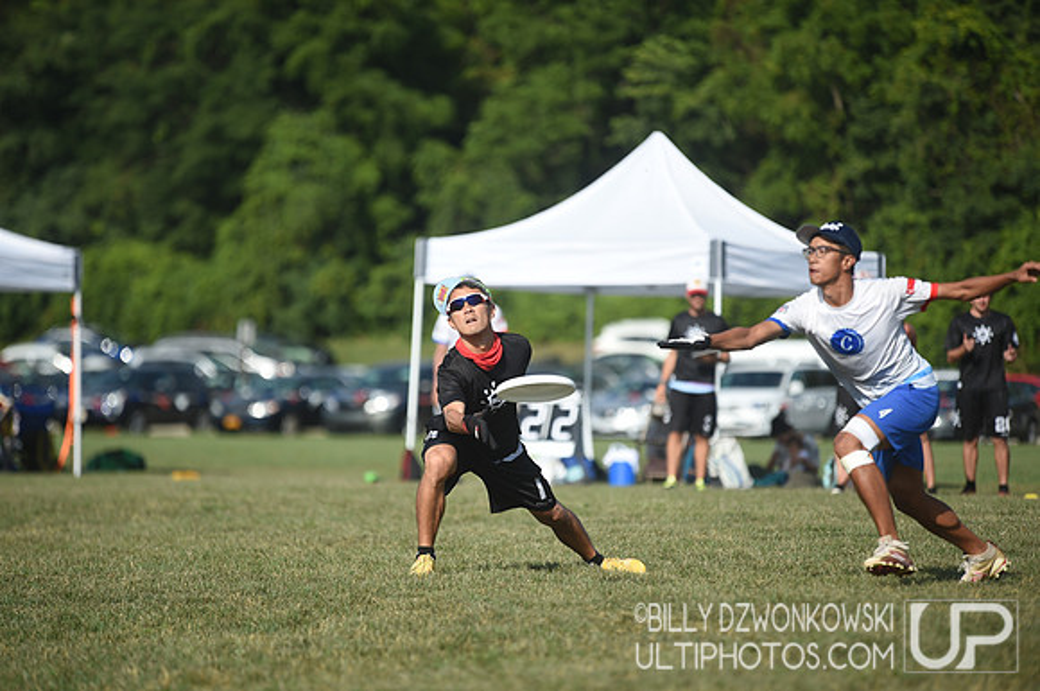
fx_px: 5770
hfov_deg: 10.3
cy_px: 346
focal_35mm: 200
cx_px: 520
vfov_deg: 6.8
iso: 100
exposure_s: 1/1600
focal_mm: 200
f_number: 3.2
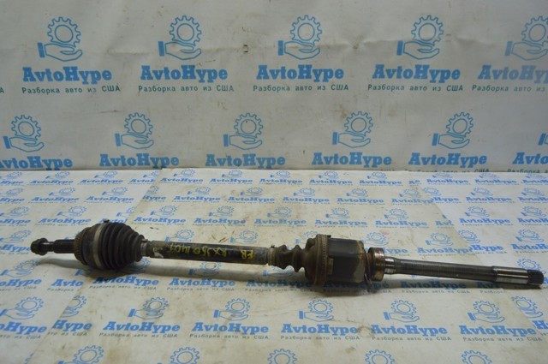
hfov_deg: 67.4
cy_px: 182
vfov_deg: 47.8
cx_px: 274
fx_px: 410
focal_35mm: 27
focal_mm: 18
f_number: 5.6
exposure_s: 1/40
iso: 400
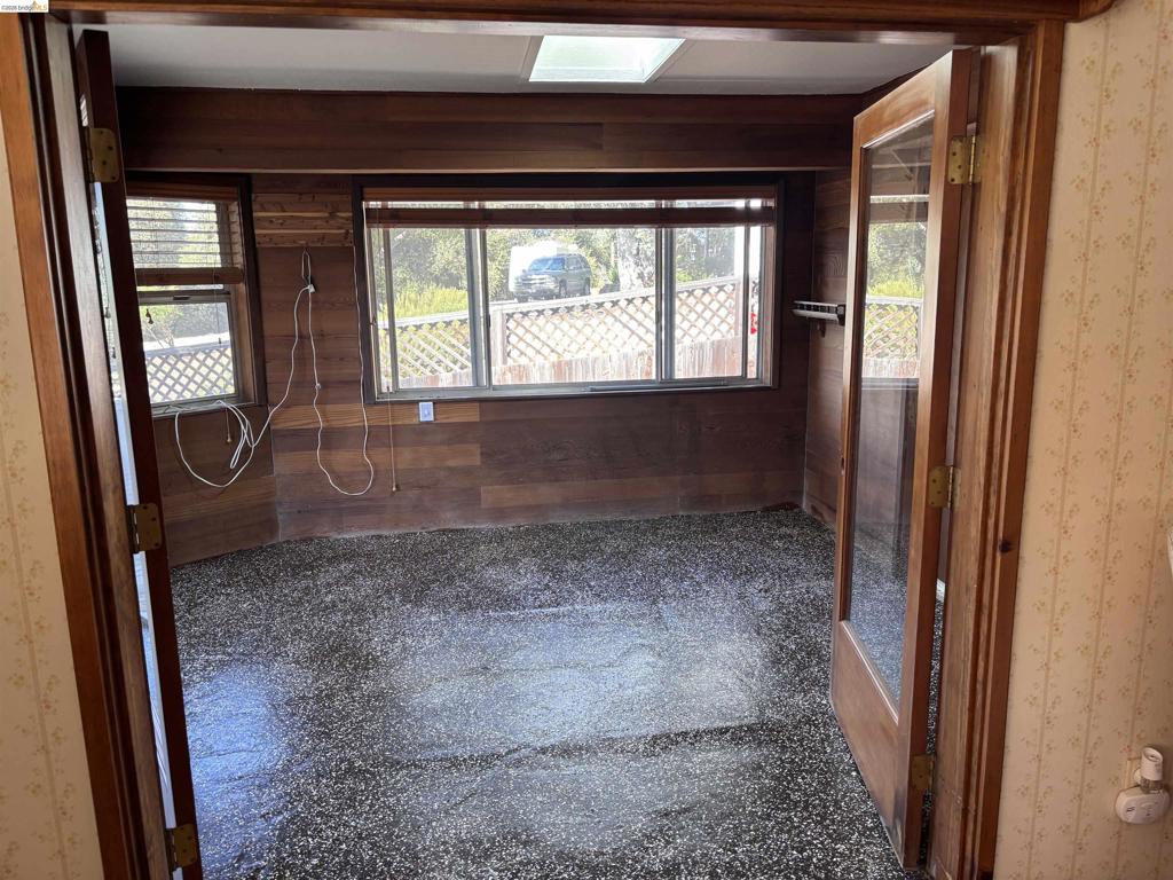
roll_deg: +1.9
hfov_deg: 67.3
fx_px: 881
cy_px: 440
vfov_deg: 53.1
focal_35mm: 26
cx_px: 586
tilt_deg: -9.9
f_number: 1.6
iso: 80
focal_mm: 5.96
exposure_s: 1/121
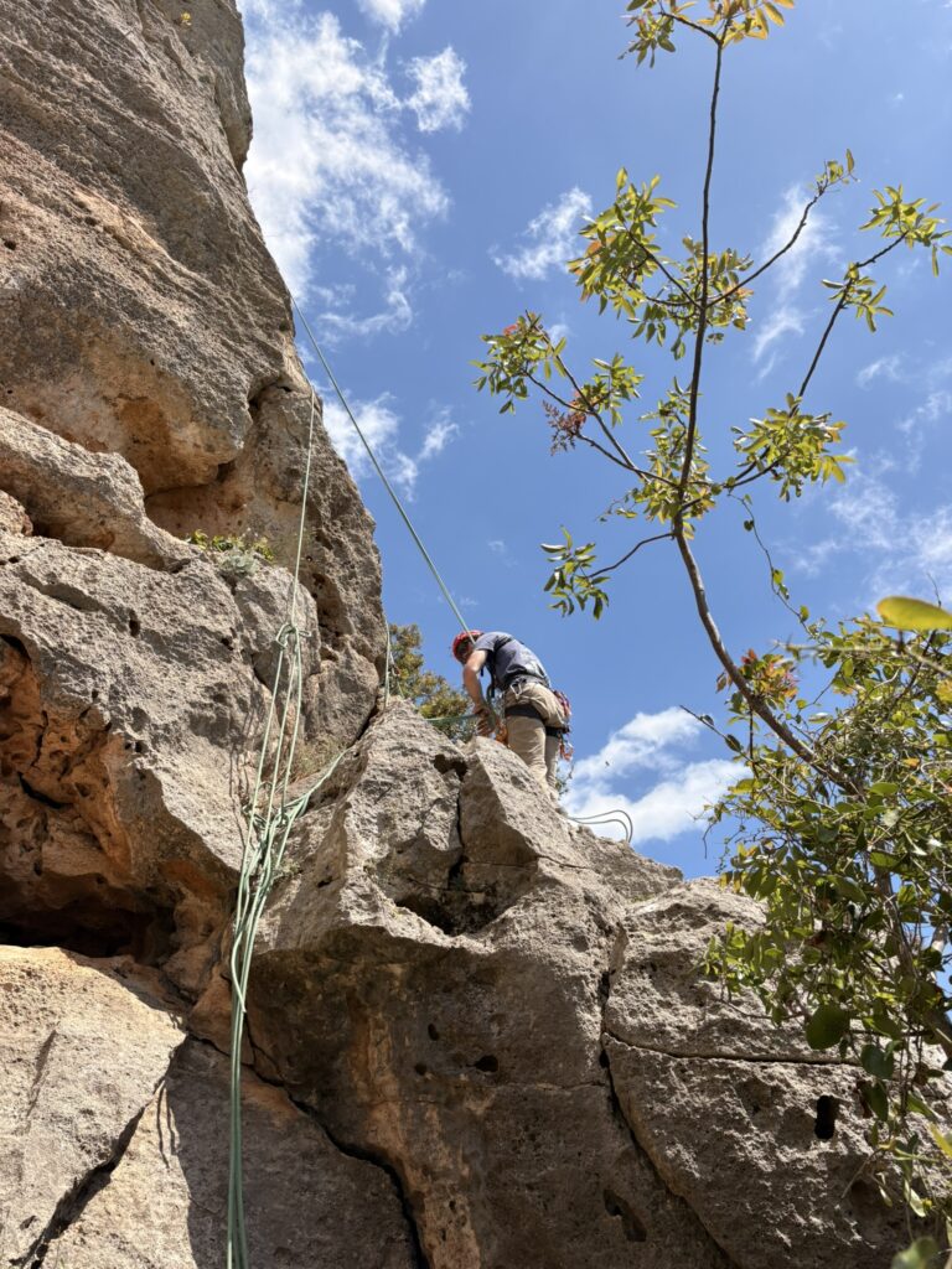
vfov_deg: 67.3
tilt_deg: +41.4
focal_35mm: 26
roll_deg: +2.7
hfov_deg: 53.1
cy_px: 634
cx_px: 476
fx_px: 953
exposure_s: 1/3125
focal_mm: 5.96
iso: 50
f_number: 1.6
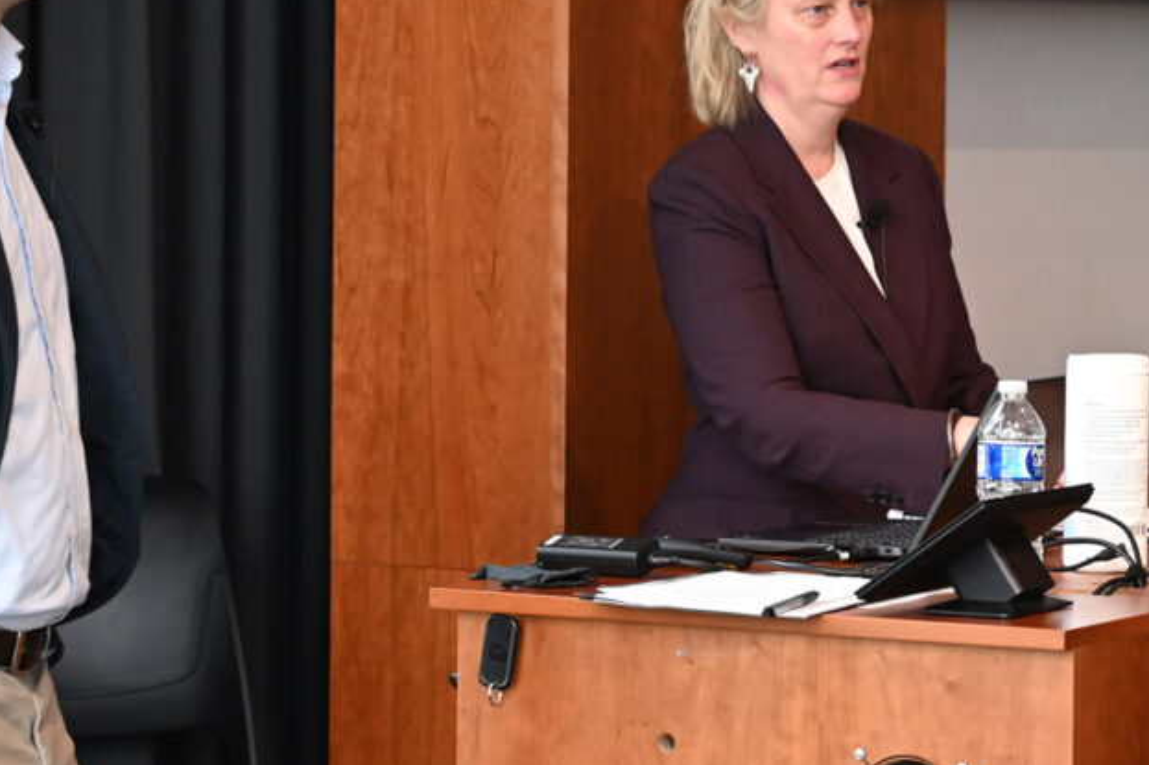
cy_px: 118
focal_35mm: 154
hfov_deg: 13.3
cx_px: 668
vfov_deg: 8.9
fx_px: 4914
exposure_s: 1/100
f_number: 4
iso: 640
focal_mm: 60
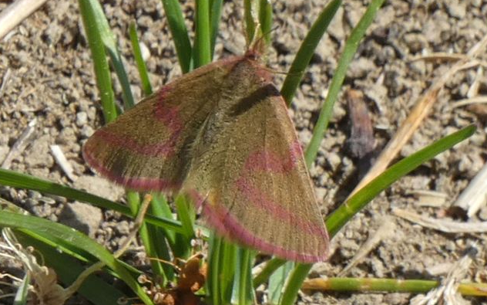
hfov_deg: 2.9
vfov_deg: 1.8
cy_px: 127
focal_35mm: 737
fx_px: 9782
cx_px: 195
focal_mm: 92.3
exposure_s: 1/125
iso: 80
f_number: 5.6
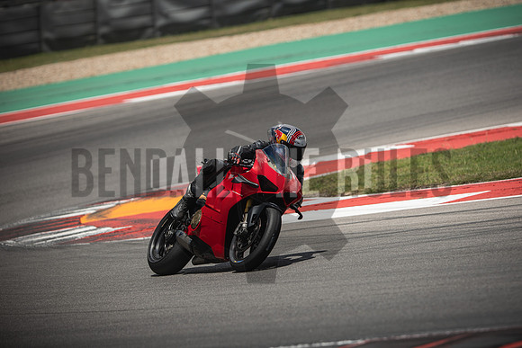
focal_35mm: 300
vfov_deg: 4.6
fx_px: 4351
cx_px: 261
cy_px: 174
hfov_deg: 6.9
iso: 125
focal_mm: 200
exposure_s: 1/2000
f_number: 2.8
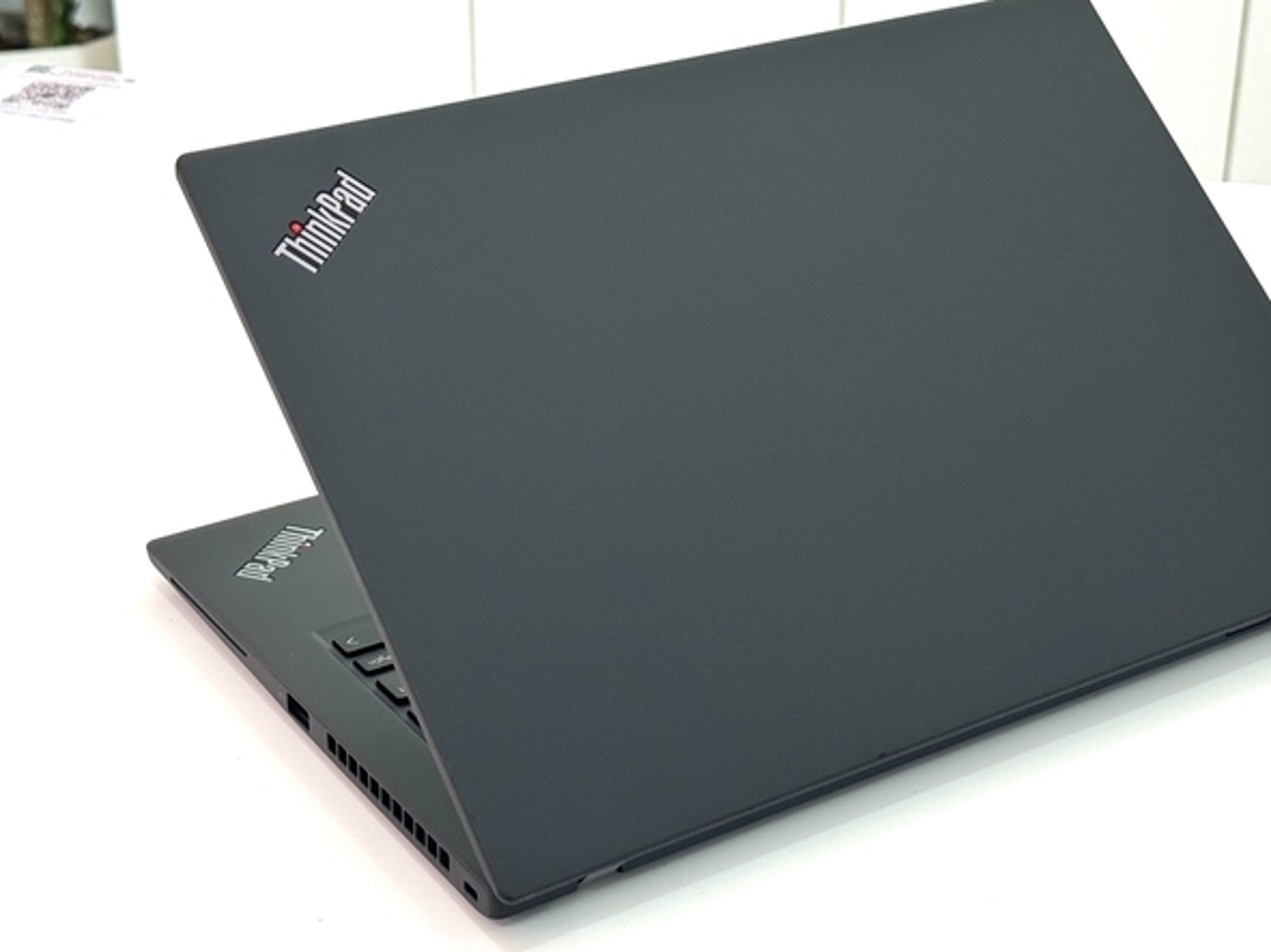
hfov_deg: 29.8
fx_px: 2386
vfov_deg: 22.6
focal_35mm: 65
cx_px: 695
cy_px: 402
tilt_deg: -25.2
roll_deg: +0.3
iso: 64
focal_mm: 6.76
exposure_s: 1/121
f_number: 1.78
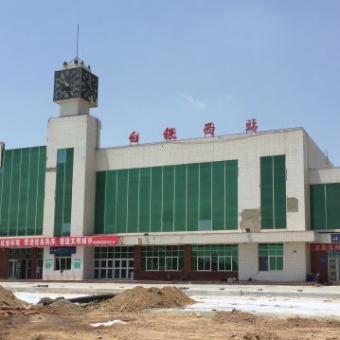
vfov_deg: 33.9
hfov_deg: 34.0
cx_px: 165
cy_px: 203
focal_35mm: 50
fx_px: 556
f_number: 2.2
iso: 32
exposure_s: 1/2475
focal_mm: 4.15
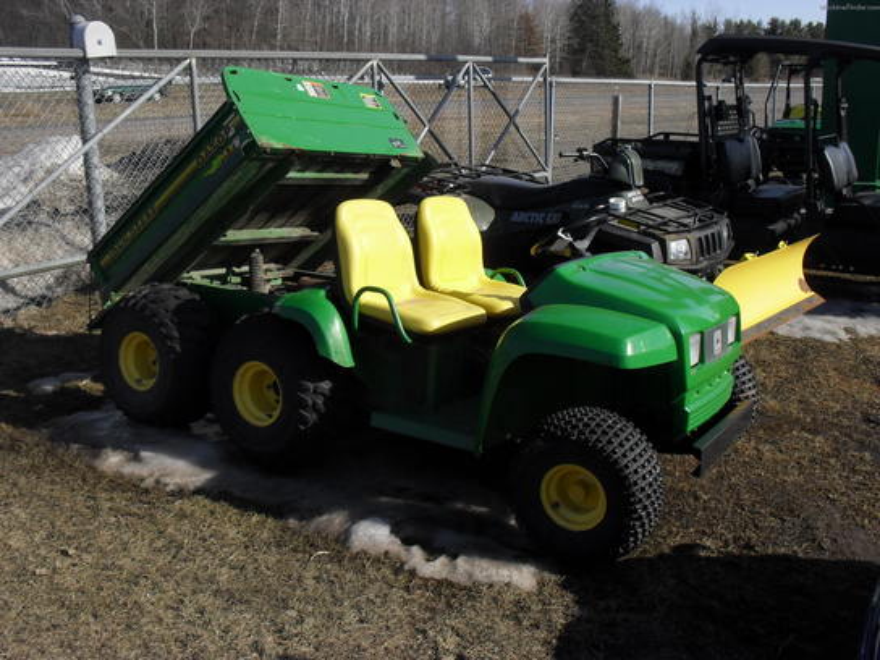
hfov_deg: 52.6
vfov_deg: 40.7
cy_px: 330
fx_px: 890
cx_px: 440
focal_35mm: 35
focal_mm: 6.3
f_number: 8.4
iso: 100
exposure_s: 1/250
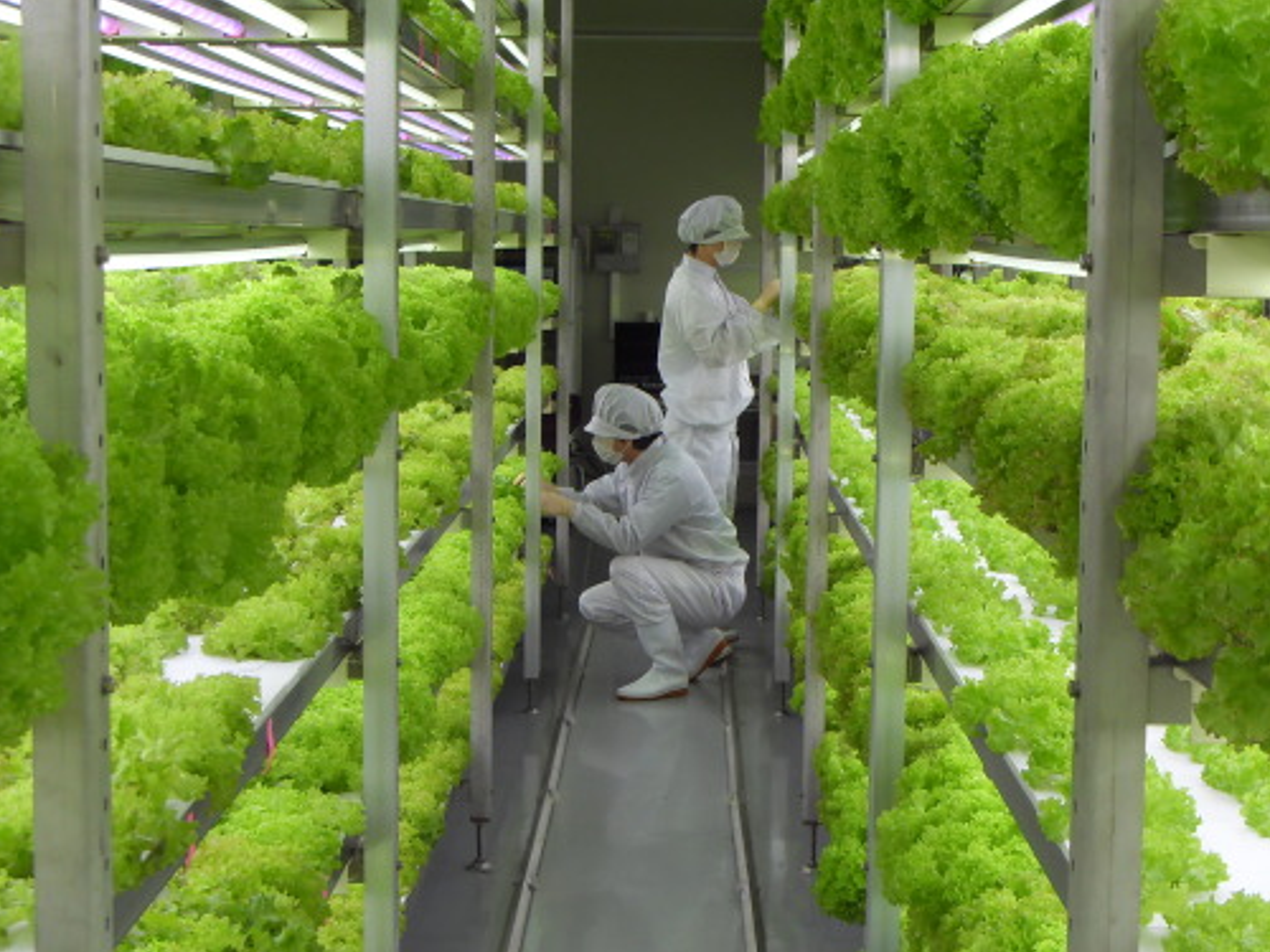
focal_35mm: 65
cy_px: 473
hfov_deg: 29.8
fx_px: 2385
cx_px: 721
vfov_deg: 22.6
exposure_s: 1/90
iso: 100
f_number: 3.8
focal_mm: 8.8
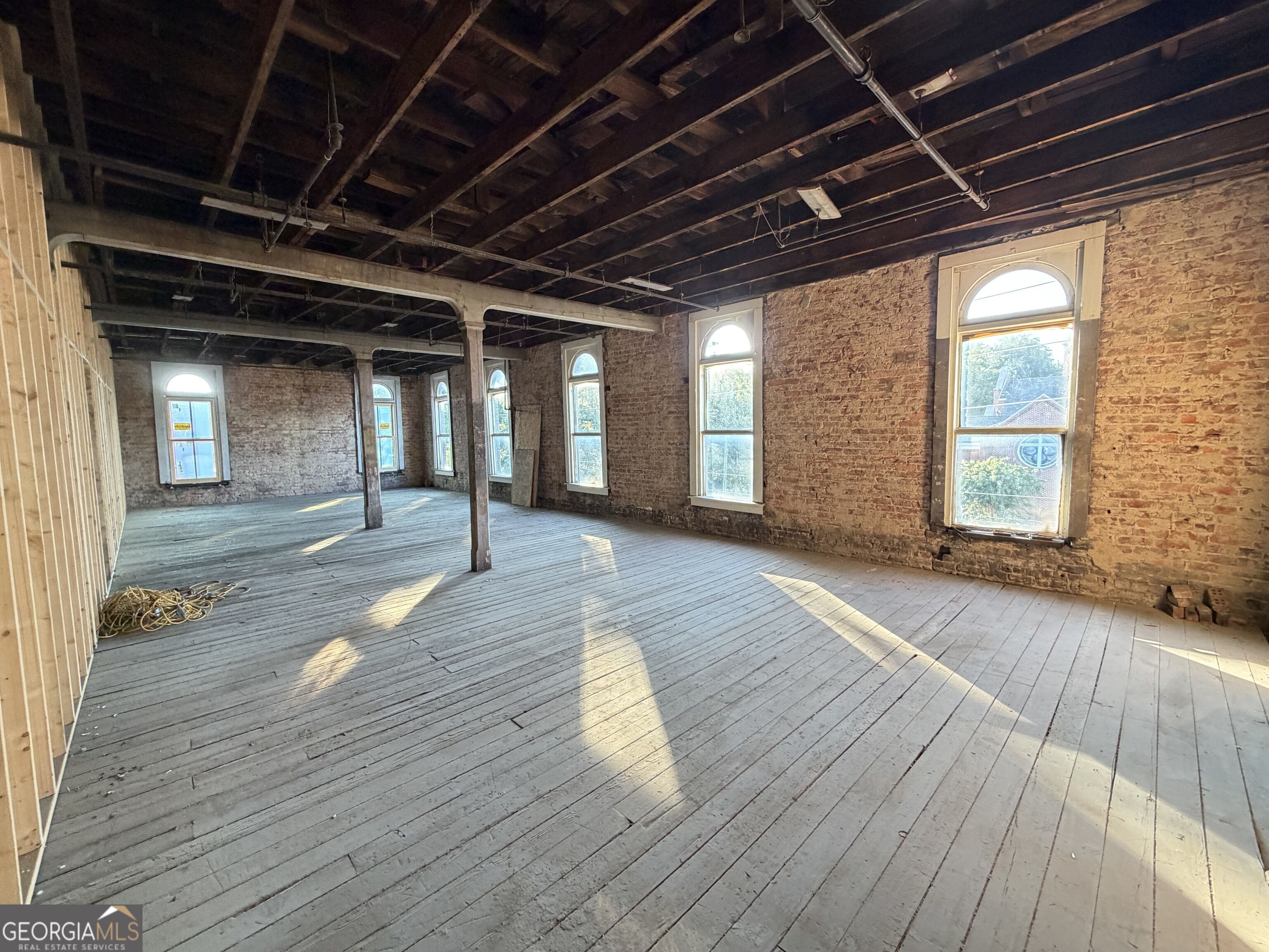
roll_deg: +0.3
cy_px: 476
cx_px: 634
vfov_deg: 85.7
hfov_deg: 102.1
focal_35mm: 14
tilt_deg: -4.5
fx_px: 513
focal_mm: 2.22
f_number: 2.2
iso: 320
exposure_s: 1/61
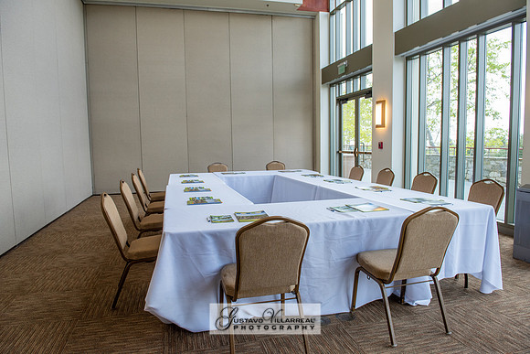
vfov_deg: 53.2
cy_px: 177
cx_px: 265
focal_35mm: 24
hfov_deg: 73.7
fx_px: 353
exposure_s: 1/250
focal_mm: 24
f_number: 6.3
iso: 800
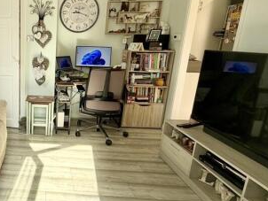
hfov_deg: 55.9
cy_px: 86
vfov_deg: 51.3
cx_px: 24
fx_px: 209
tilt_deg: -12.5
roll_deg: +0.3
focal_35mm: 27
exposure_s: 1/121
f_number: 2.2
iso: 80
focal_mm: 2.22
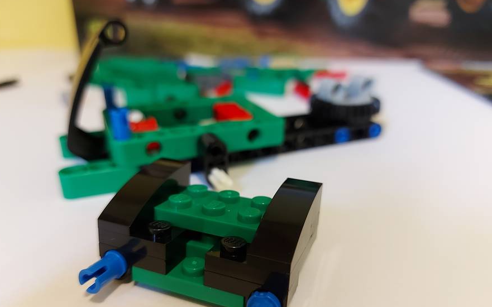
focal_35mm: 26
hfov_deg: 70.4
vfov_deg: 47.3
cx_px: 243
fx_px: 349
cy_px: 181
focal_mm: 5.23
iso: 200
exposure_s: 1/33
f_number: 1.8
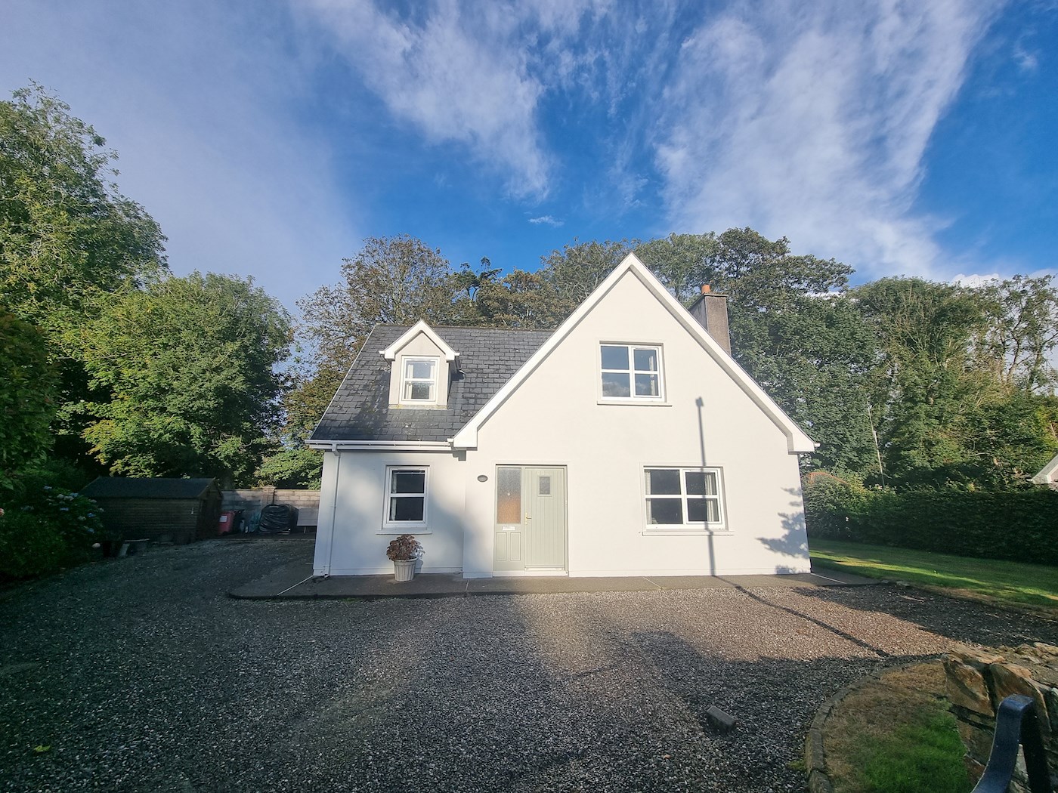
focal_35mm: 13
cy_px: 396
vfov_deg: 89.9
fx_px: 397
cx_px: 529
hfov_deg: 106.2
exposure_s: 1/2248
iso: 50
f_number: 2.2
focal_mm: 2.2
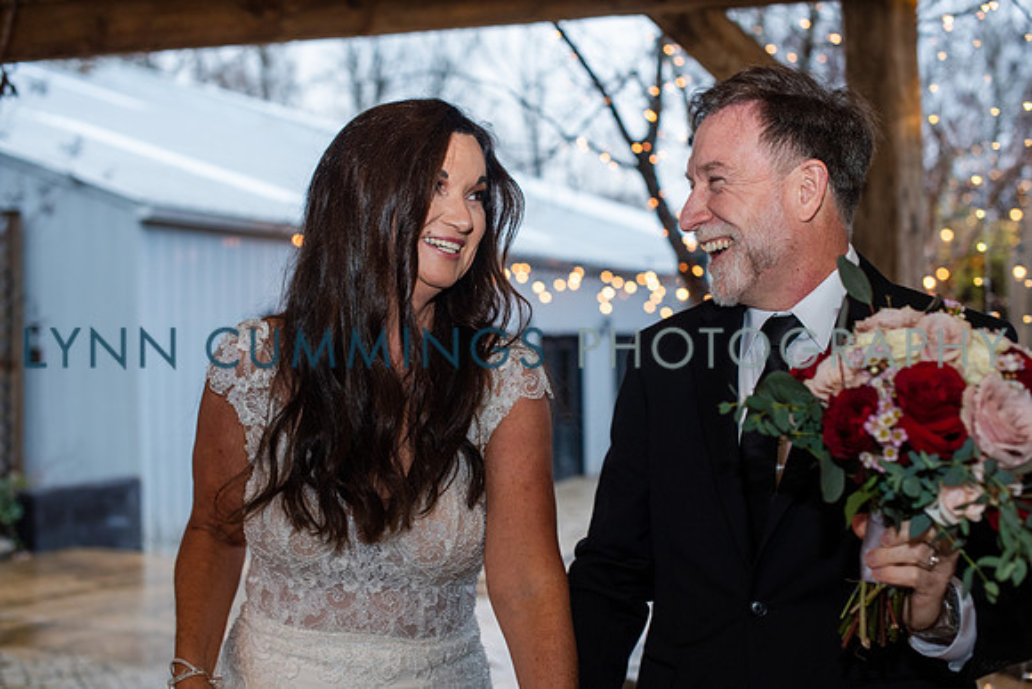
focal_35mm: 50
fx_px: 1434
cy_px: 344
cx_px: 516
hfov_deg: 39.6
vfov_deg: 27.0
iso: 640
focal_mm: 50
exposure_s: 1/200
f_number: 3.5
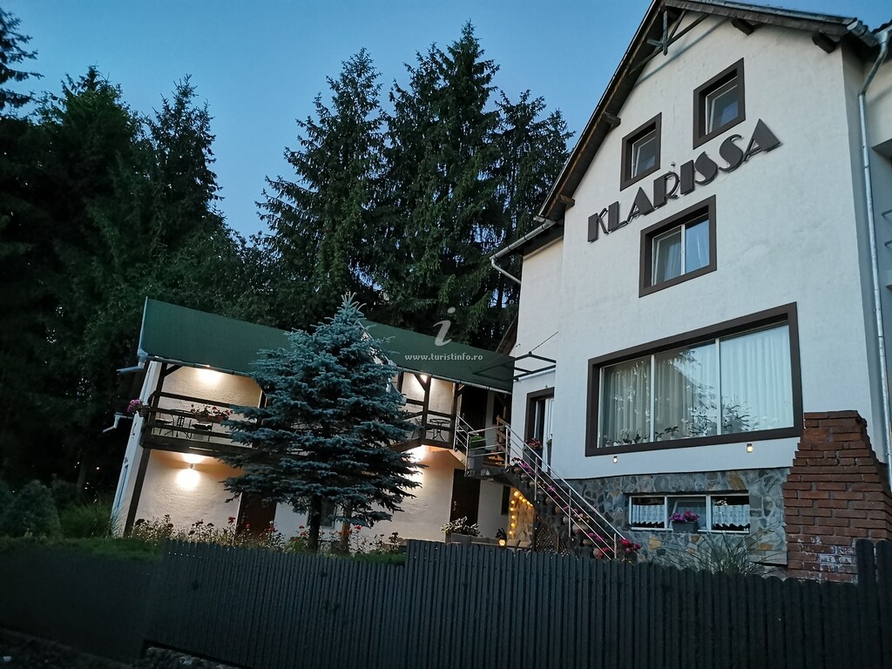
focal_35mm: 27
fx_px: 696
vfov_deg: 51.4
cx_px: 446
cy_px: 334
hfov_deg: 65.3
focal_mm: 5.56
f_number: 1.6
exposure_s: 1/30
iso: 2000
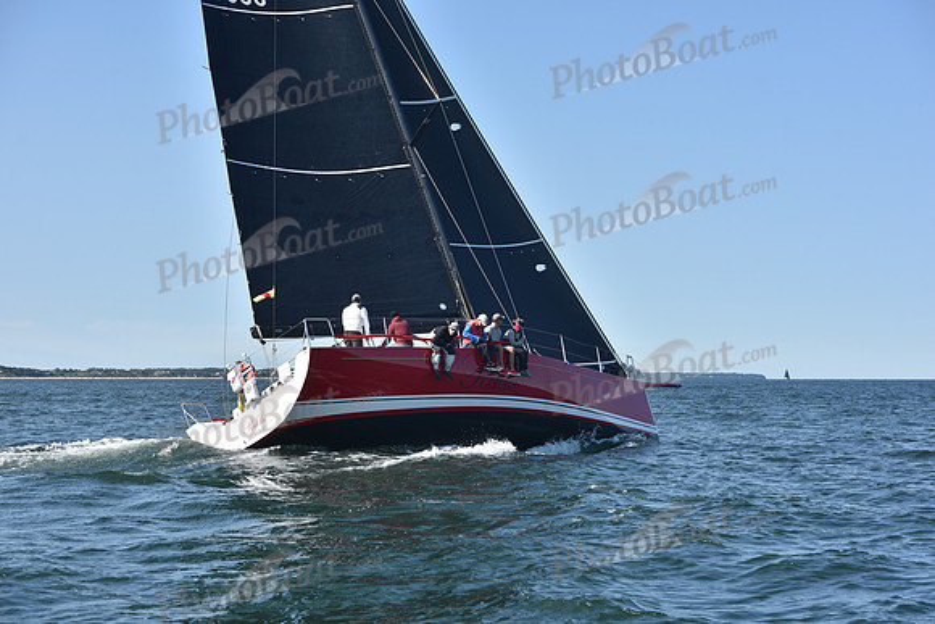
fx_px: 1818
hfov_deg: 28.8
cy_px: 312
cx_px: 468
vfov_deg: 19.5
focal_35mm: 70
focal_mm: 70
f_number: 7.1
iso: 250
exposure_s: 1/1000
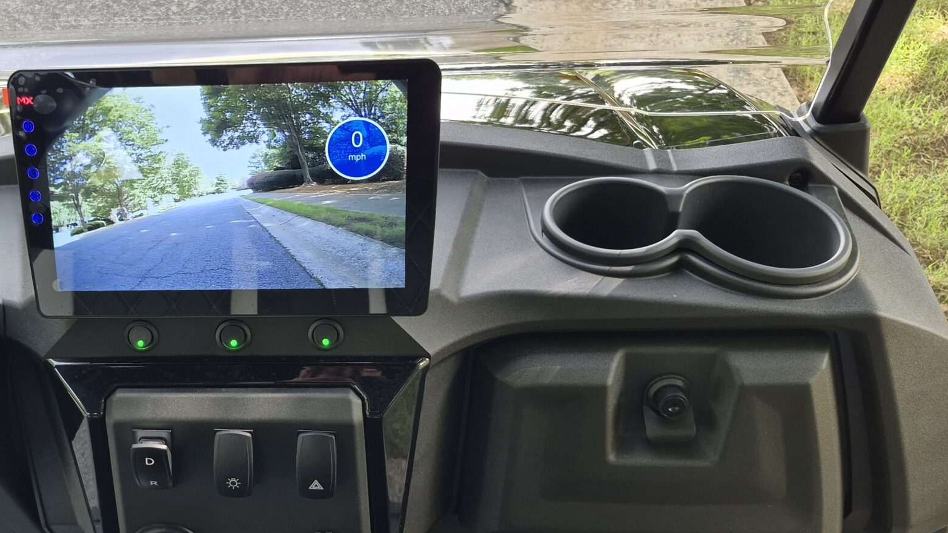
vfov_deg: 28.9
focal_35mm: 41
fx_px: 1031
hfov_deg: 47.7
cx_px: 244
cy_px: 341
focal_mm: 5.4
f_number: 1.8
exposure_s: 1/180
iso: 64
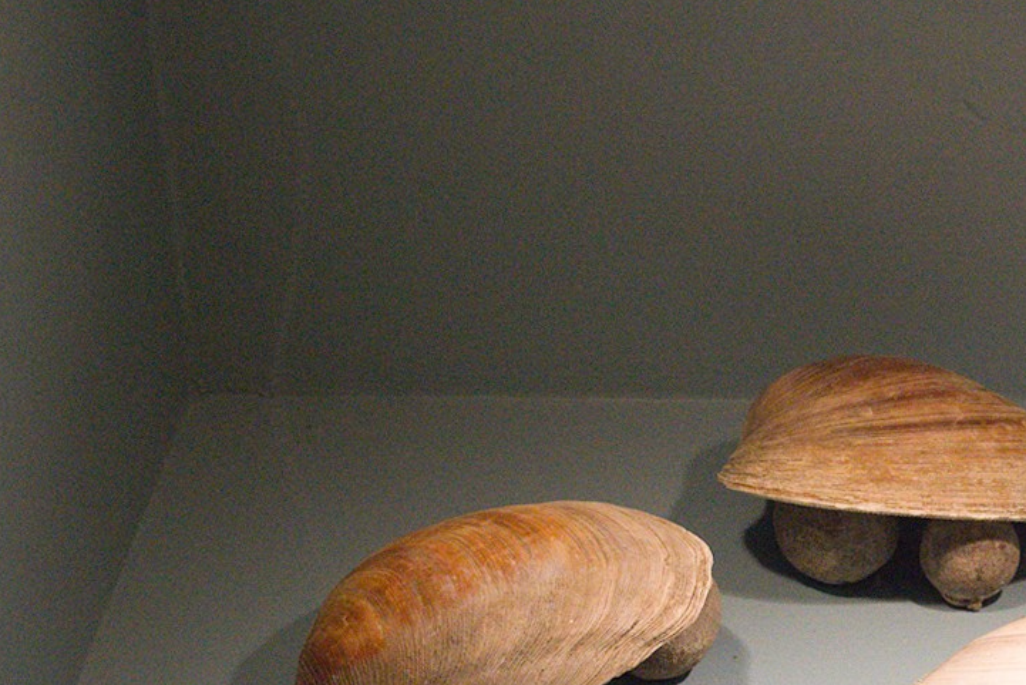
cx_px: 1066
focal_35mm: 122
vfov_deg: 11.1
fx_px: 3477
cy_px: 746
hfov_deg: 16.4
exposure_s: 1/80
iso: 10000
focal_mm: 44
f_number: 11
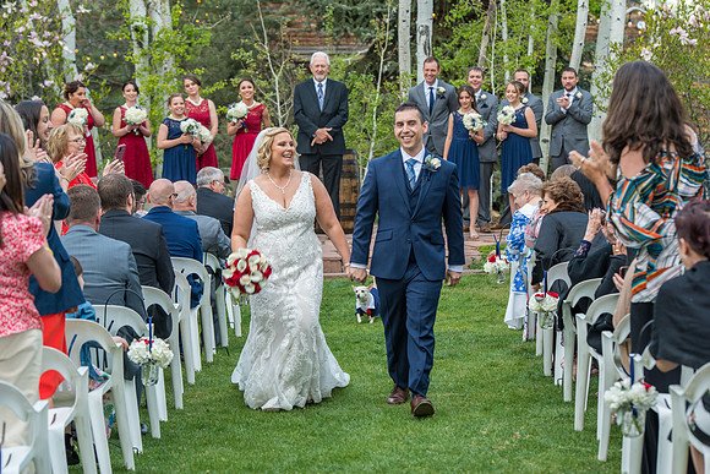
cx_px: 355
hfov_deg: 20.0
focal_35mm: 102
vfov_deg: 13.4
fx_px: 2012
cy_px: 237
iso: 400
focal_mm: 102
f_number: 5
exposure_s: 1/200
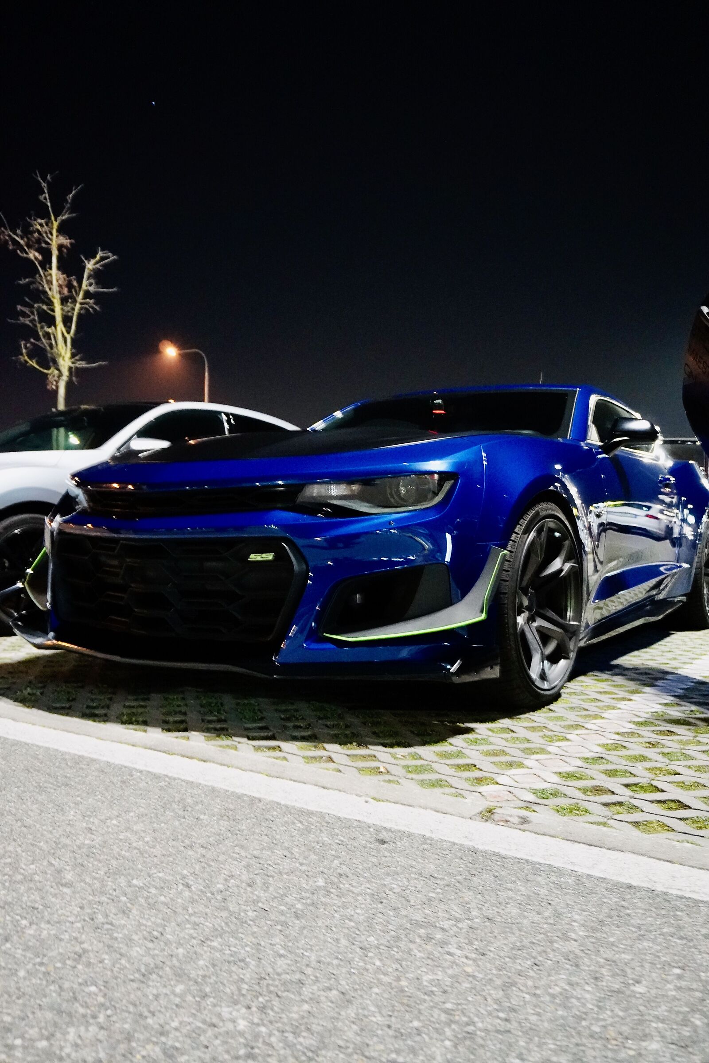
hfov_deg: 43.6
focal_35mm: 30
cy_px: 532
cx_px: 354
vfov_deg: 61.9
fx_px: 886
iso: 6400
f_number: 4
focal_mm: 20
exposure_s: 1/13
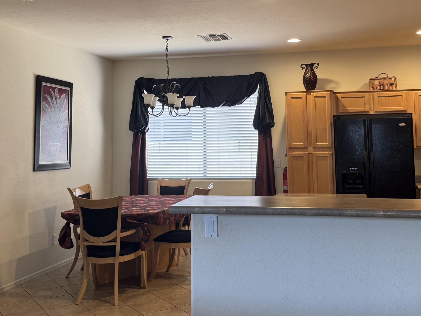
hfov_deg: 43.7
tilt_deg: +4.4
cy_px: 104
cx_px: 240
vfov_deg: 33.3
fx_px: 523
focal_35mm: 43
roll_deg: +0.5
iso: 200
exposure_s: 1/60
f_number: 1.78
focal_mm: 6.76
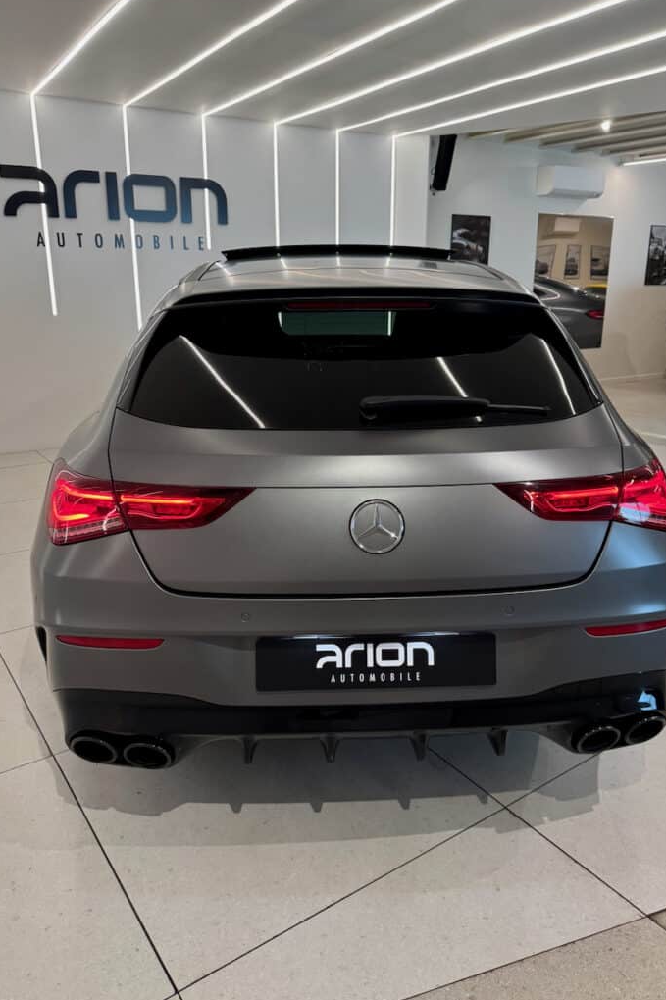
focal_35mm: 26
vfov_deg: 69.4
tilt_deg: -15.6
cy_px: 491
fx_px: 722
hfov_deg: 49.5
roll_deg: -1.0
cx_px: 349
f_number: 1.78
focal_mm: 6.76
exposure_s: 1/120
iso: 200
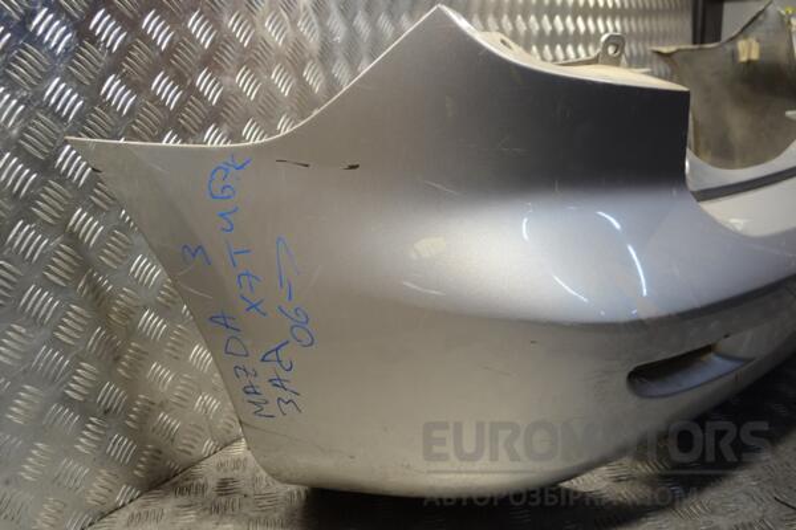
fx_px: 730
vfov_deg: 40.0
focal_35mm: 33
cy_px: 265
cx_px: 398
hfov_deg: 57.2
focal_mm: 22
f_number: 4
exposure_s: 1/30
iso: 110
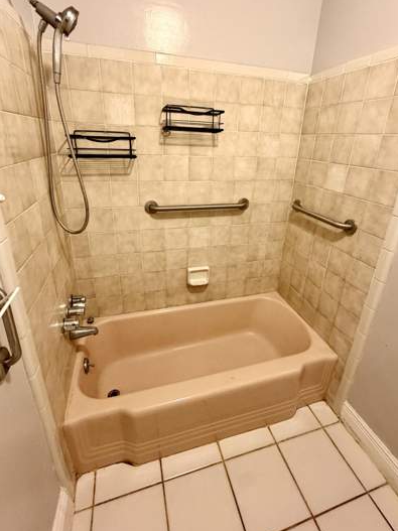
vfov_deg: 90.7
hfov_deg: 74.7
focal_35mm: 17
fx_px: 261
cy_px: 237
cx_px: 209
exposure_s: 1/60
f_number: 2.2
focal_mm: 2.22
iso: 500
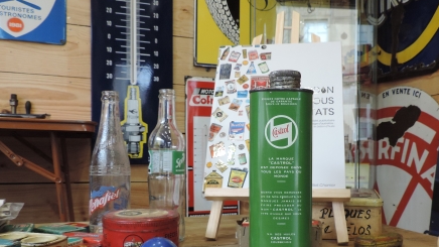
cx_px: 262
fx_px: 419
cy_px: 165
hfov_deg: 54.9
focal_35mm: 36
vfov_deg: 32.5
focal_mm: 4.3
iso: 250
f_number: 3
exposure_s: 1/30
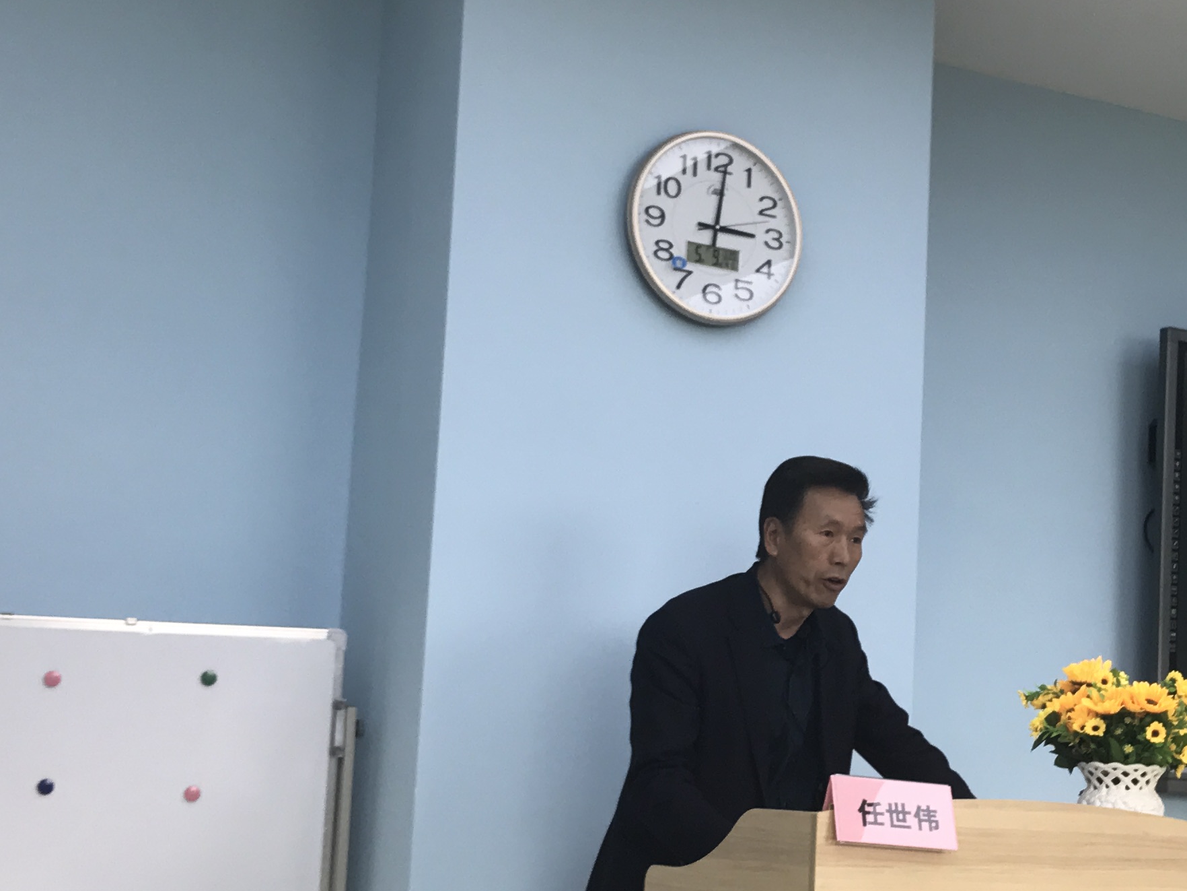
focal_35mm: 64
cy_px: 506
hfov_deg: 30.0
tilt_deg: +8.9
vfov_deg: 22.9
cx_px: 807
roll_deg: -2.6
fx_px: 2195
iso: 25
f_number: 1.8
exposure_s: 1/61
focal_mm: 3.99
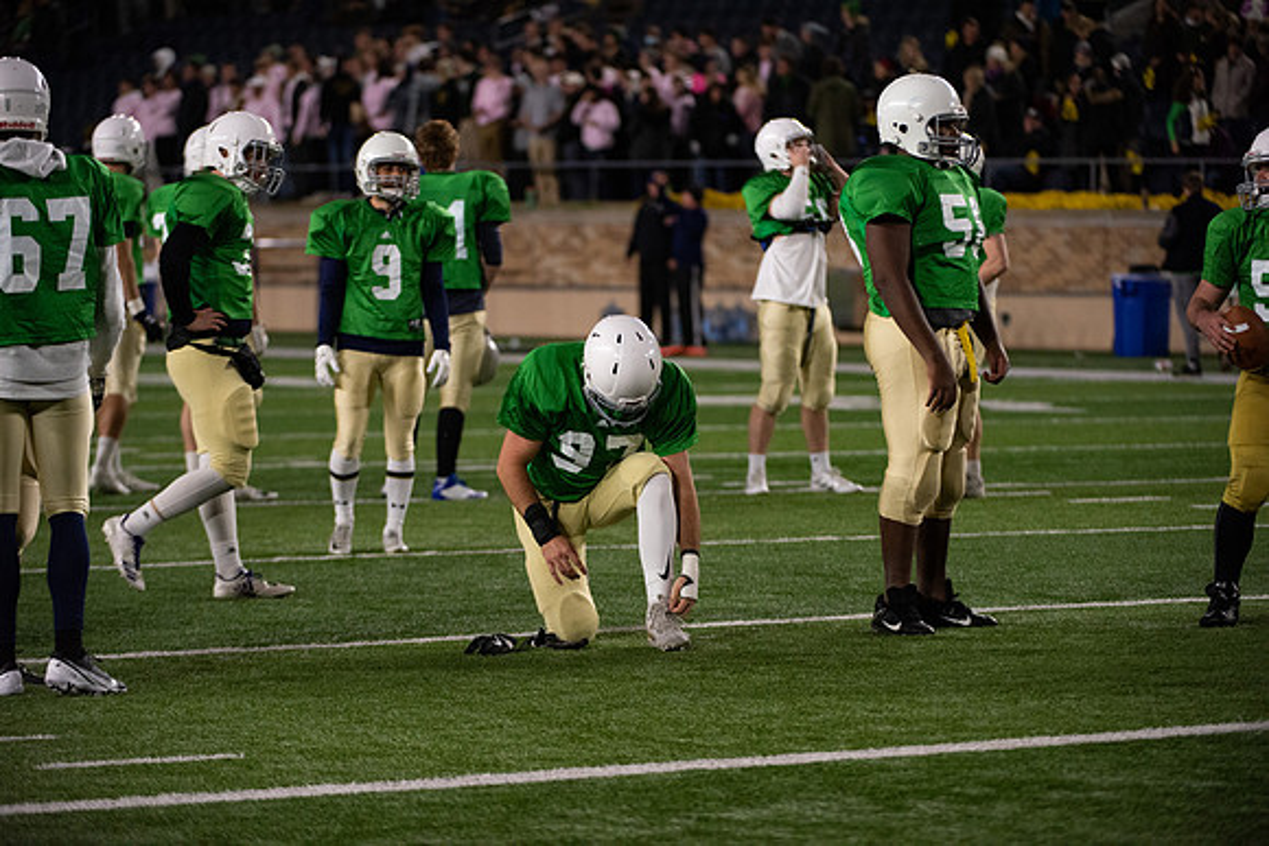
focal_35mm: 200
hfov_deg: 10.3
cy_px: 423
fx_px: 7051
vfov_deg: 6.9
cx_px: 634
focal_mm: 200
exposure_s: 1/500
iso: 2800
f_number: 4
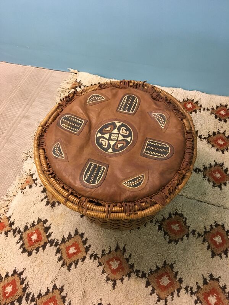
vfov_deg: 61.7
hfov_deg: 48.2
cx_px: 114
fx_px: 256
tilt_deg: -54.5
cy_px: 152
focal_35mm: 29
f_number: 2.2
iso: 250
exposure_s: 1/33
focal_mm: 4.15
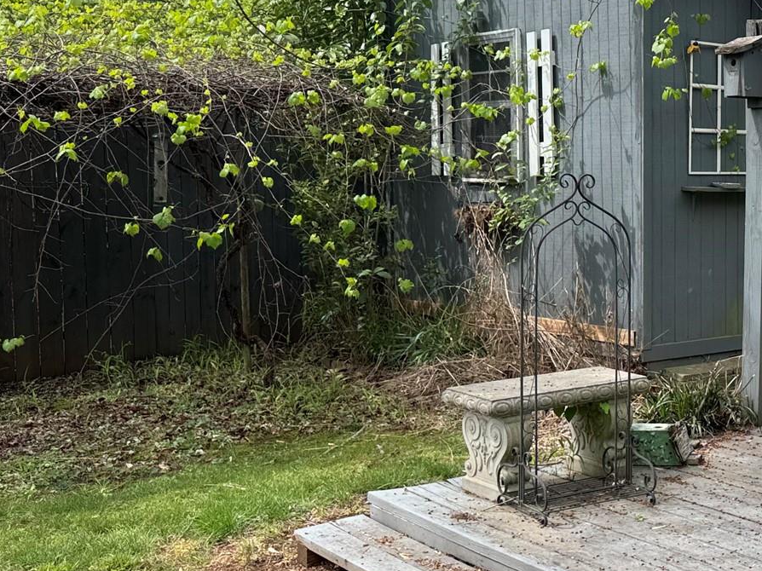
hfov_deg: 30.8
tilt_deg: -4.6
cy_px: 266
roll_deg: -1.5
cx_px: 857
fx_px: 1210
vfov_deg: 26.5
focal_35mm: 55
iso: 80
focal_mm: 6.76
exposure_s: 1/1151
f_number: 1.78
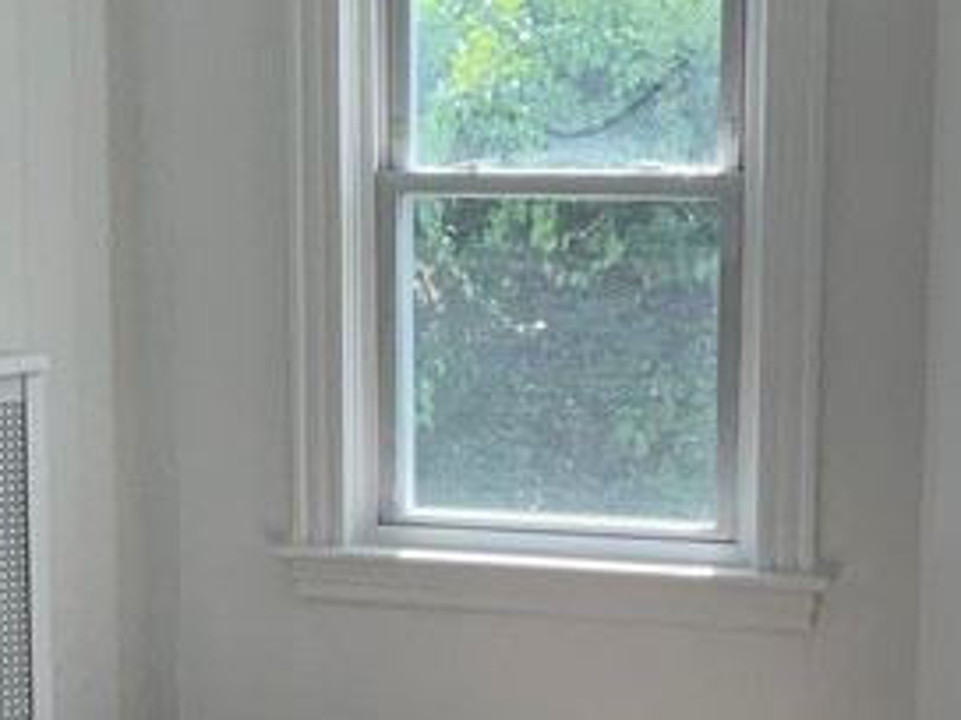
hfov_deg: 18.0
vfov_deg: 13.5
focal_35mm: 109
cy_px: 558
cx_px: 265
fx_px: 3026
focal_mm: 3
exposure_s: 1/338
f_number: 1.8
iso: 16
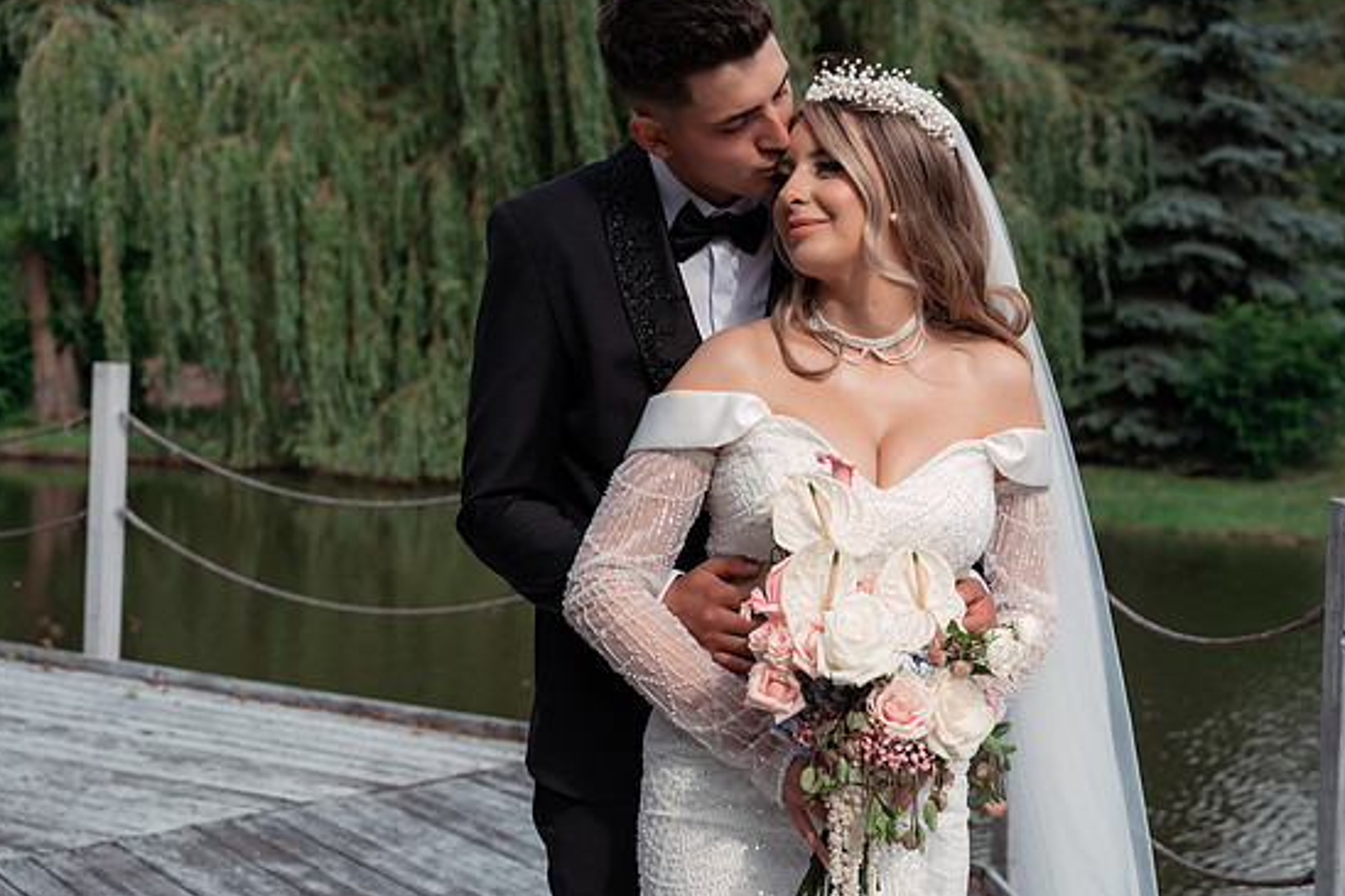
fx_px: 2577
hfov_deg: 29.3
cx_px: 683
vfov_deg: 19.7
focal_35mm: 69
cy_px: 456
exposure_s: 1/500
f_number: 5
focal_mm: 63
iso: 160
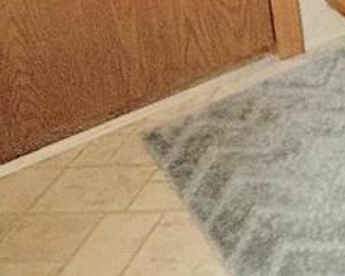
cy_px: -224
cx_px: 721
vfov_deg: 15.2
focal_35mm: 87
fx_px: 889
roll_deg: -1.3
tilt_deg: -16.4
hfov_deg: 16.1
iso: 200
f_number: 2.2
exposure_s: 1/99
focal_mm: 2.22
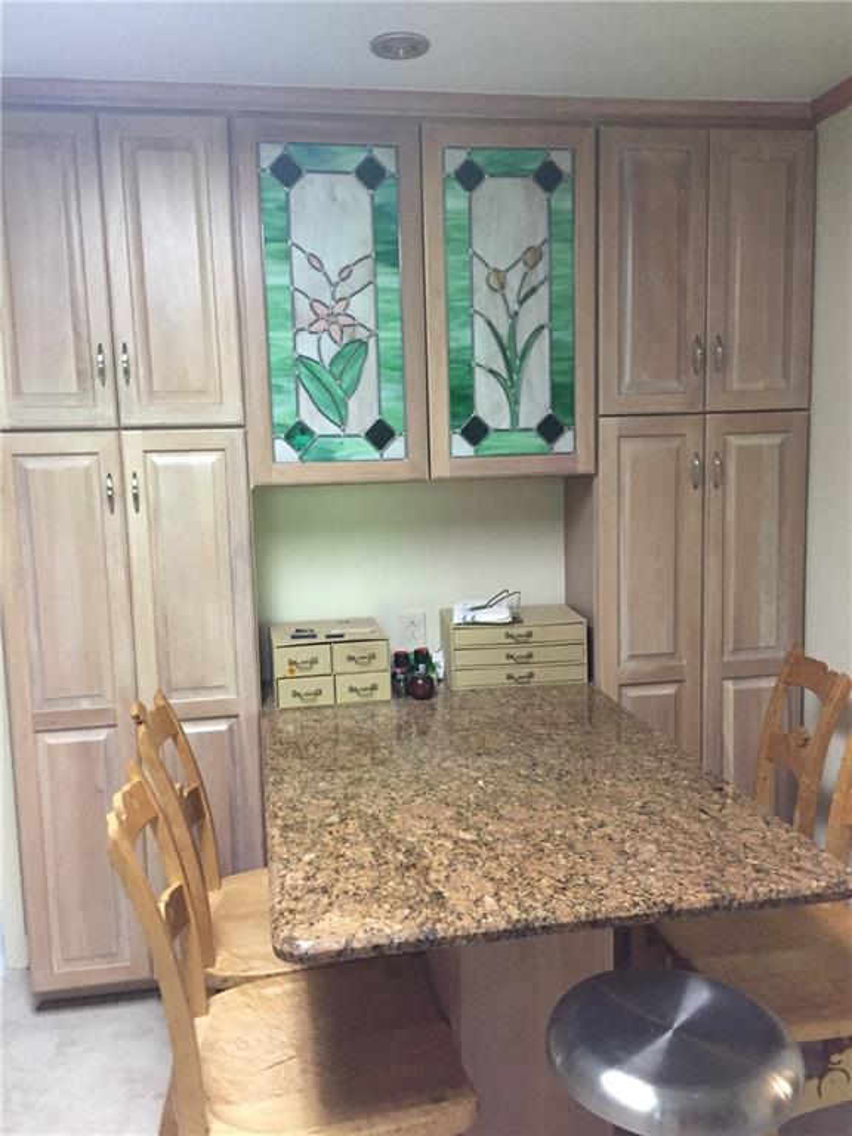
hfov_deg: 48.2
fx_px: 952
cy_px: 568
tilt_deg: -7.0
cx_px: 426
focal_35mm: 29
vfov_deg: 61.7
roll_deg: +1.3
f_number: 2.2
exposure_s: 1/30
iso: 200
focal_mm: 4.15
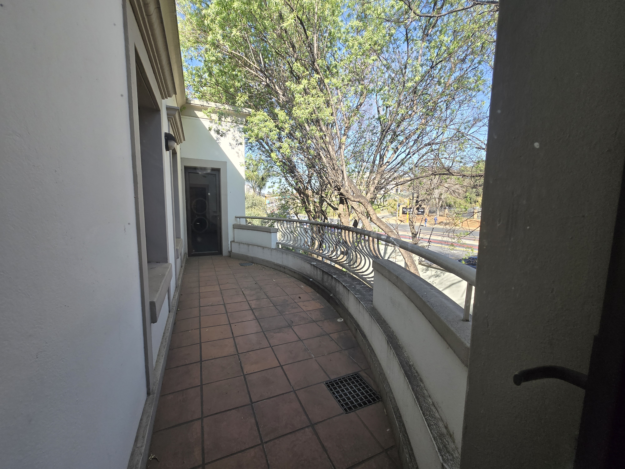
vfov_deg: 89.9
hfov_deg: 106.2
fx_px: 235
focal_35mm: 13
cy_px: 234
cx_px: 312
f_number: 2.2
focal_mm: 1.7
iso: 25
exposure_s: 1/171
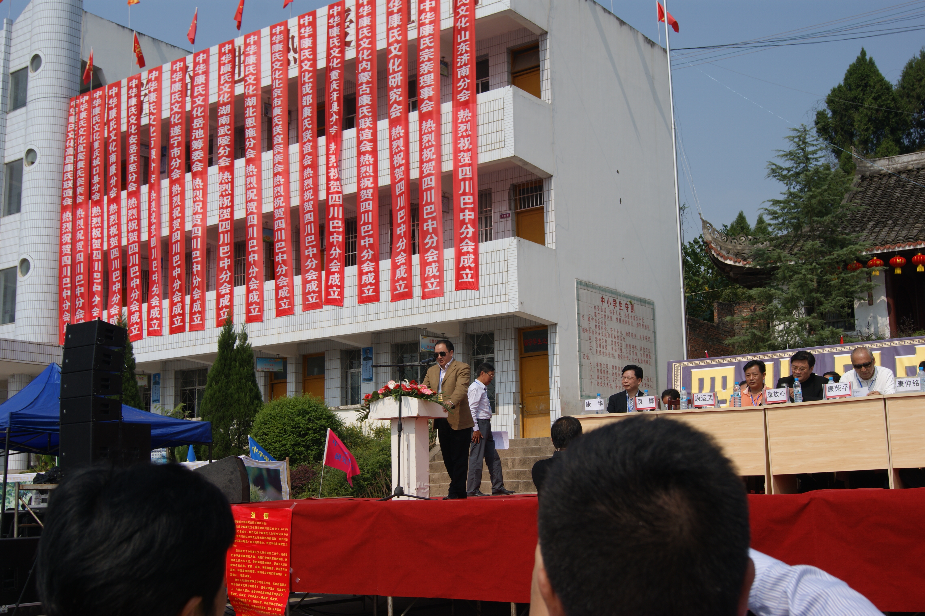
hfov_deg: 46.4
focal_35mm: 42
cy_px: 308
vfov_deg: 31.9
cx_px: 462
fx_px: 1079
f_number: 9
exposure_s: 1/320
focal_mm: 28
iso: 100
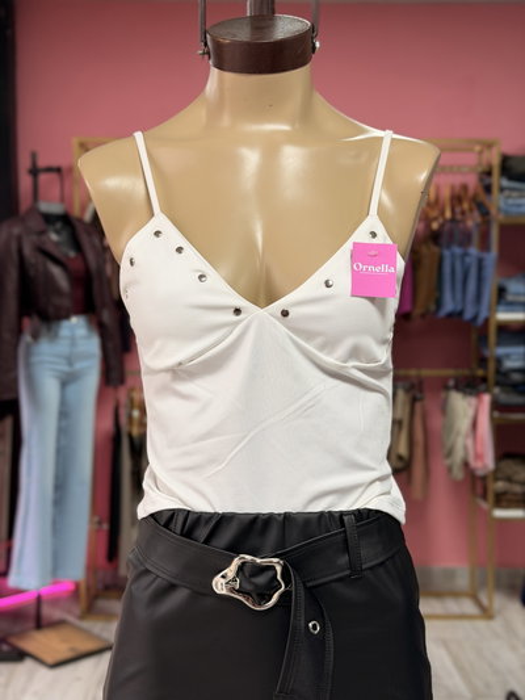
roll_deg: +0.0
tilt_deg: -5.2
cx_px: 262
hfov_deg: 30.3
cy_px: 350
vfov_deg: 39.6
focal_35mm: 48
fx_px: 970
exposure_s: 1/101
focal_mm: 6.76
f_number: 1.78
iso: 100
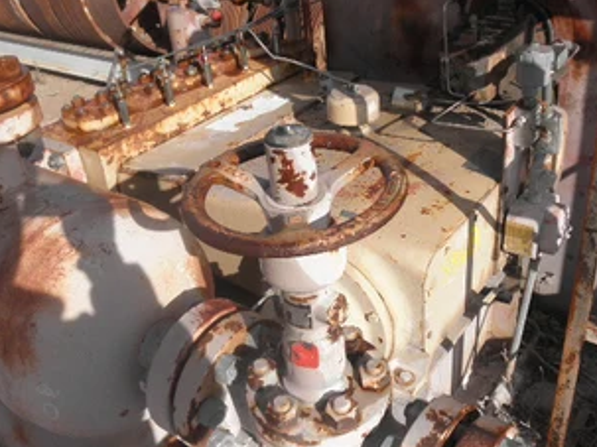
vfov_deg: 38.6
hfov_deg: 49.8
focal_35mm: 37
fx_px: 638
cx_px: 359
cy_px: 213
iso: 64
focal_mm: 5
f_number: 8.5
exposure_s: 1/125
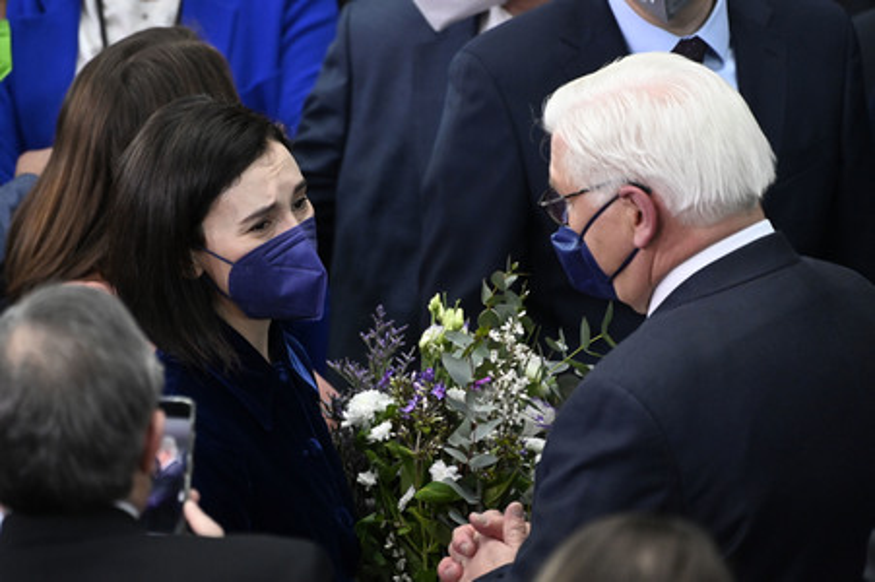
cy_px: 291
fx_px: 12144
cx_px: 438
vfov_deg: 2.7
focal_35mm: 500
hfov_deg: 4.1
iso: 8000
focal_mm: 500
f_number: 5.6
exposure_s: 1/400
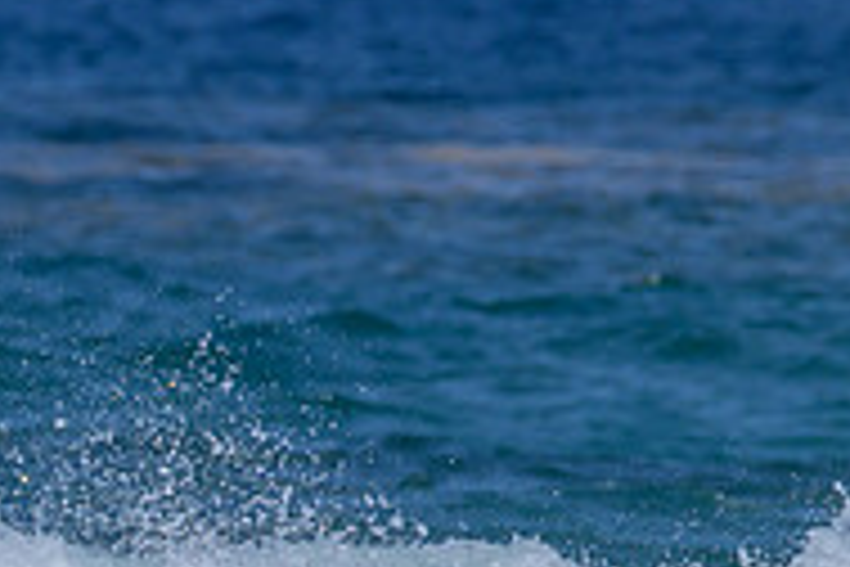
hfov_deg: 0.9
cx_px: -326
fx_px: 51303
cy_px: 684
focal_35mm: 2173
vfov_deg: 0.6
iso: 500
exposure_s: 1/2000
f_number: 11
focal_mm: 610
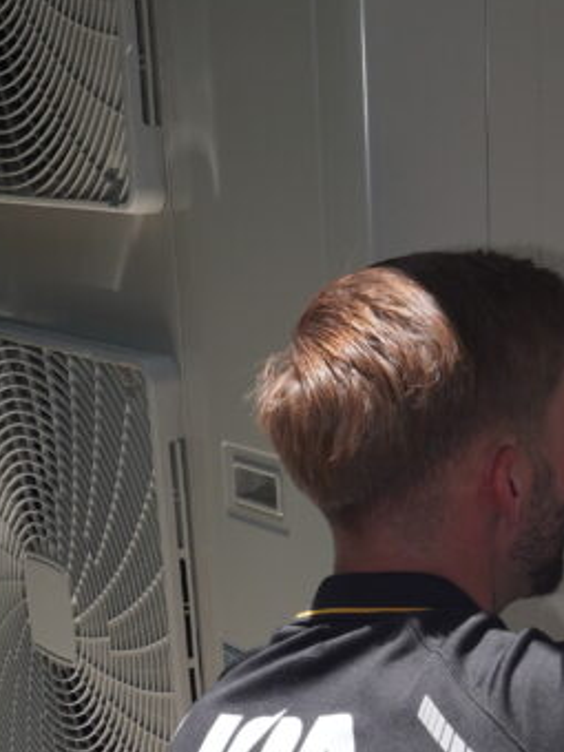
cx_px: 437
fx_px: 1890
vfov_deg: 20.7
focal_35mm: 87
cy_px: 947
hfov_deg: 16.9
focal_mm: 20
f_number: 8
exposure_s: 1/160
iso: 100
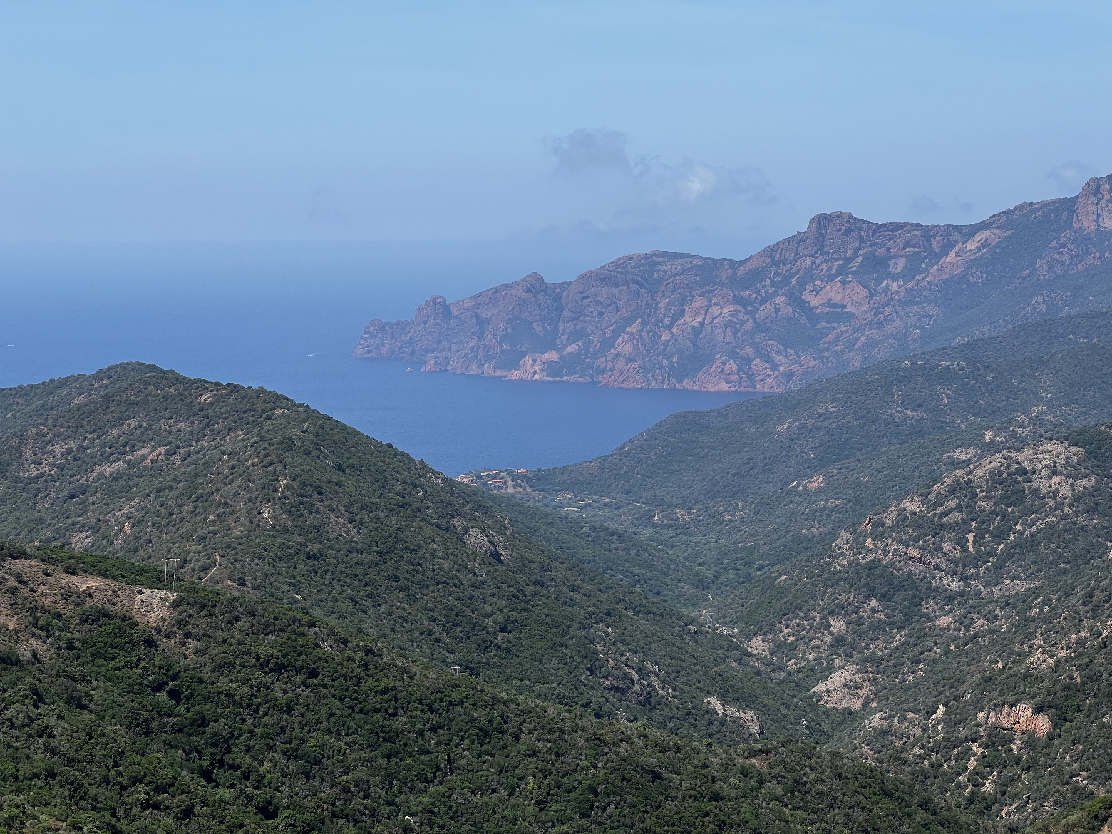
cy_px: 417
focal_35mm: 77
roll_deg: +0.7
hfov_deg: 25.3
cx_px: 556
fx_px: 2474
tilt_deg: -4.0
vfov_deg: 19.1
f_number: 2.8
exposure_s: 1/713
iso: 32
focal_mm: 9
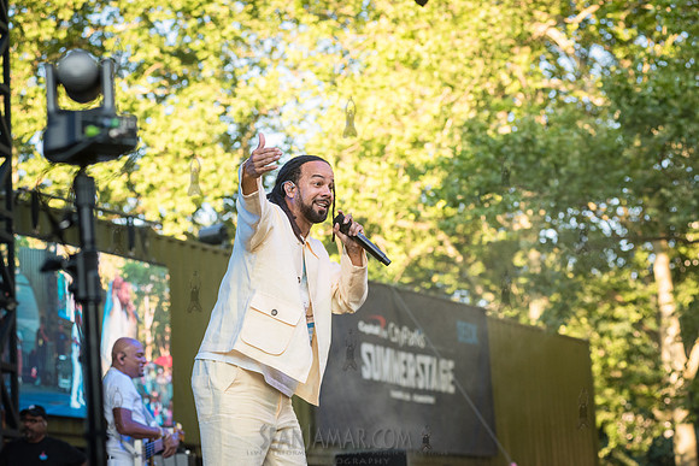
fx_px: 1942
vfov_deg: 13.7
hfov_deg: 20.4
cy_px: 233
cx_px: 350
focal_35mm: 100
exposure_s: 1/800
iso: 1600
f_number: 4.5
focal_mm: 100
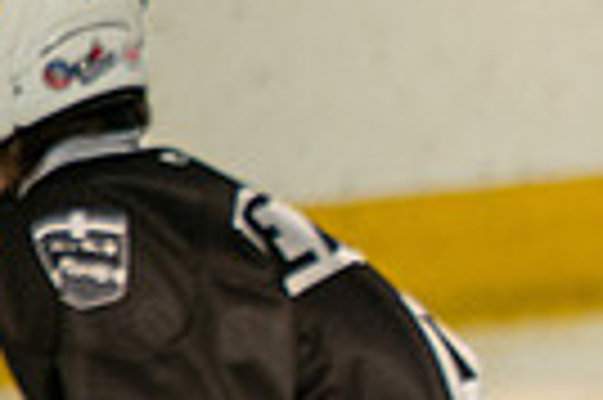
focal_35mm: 1657
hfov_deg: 1.2
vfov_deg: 0.8
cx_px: 1454
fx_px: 27721
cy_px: 461
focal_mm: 300
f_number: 3.2
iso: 1600
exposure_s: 1/6400
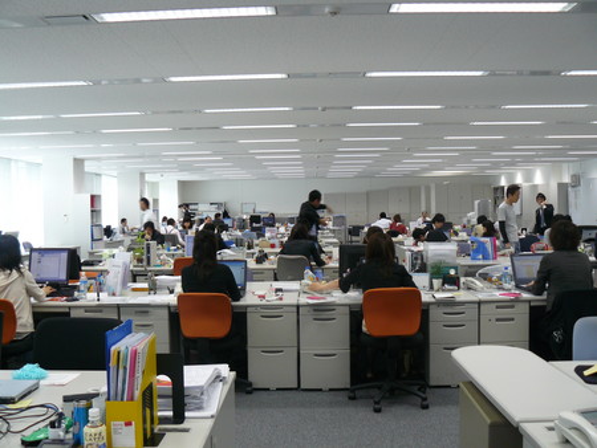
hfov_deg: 51.3
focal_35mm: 36
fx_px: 621
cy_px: 224
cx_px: 298
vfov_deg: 39.7
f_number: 2.8
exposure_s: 1/30
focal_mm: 6
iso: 100
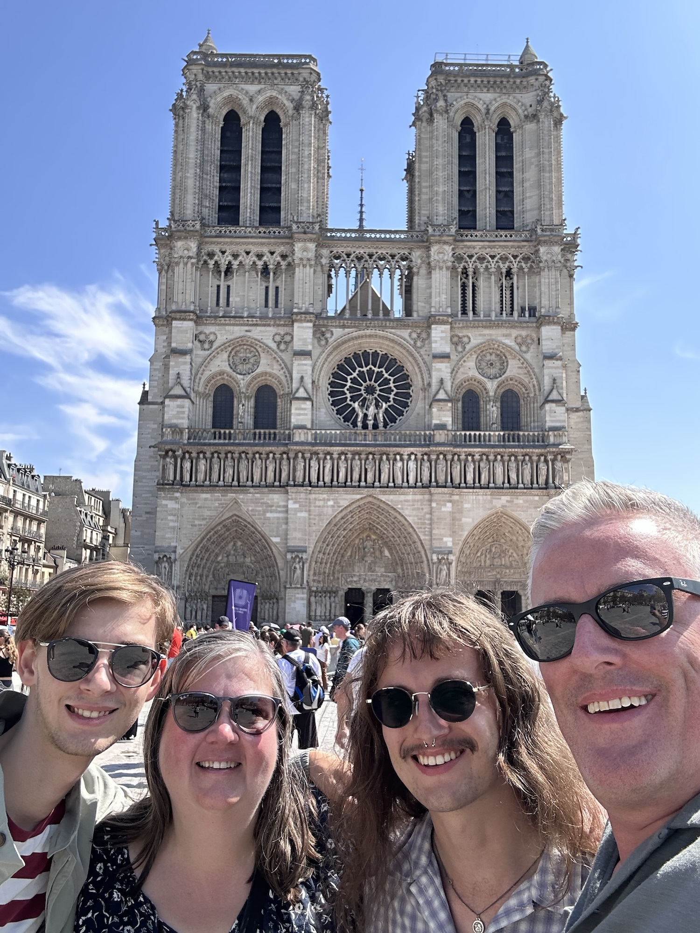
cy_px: 466
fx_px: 809
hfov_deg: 46.8
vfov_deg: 60.0
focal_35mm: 30
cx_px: 350
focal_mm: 2.69
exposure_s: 1/365
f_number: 1.9
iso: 25
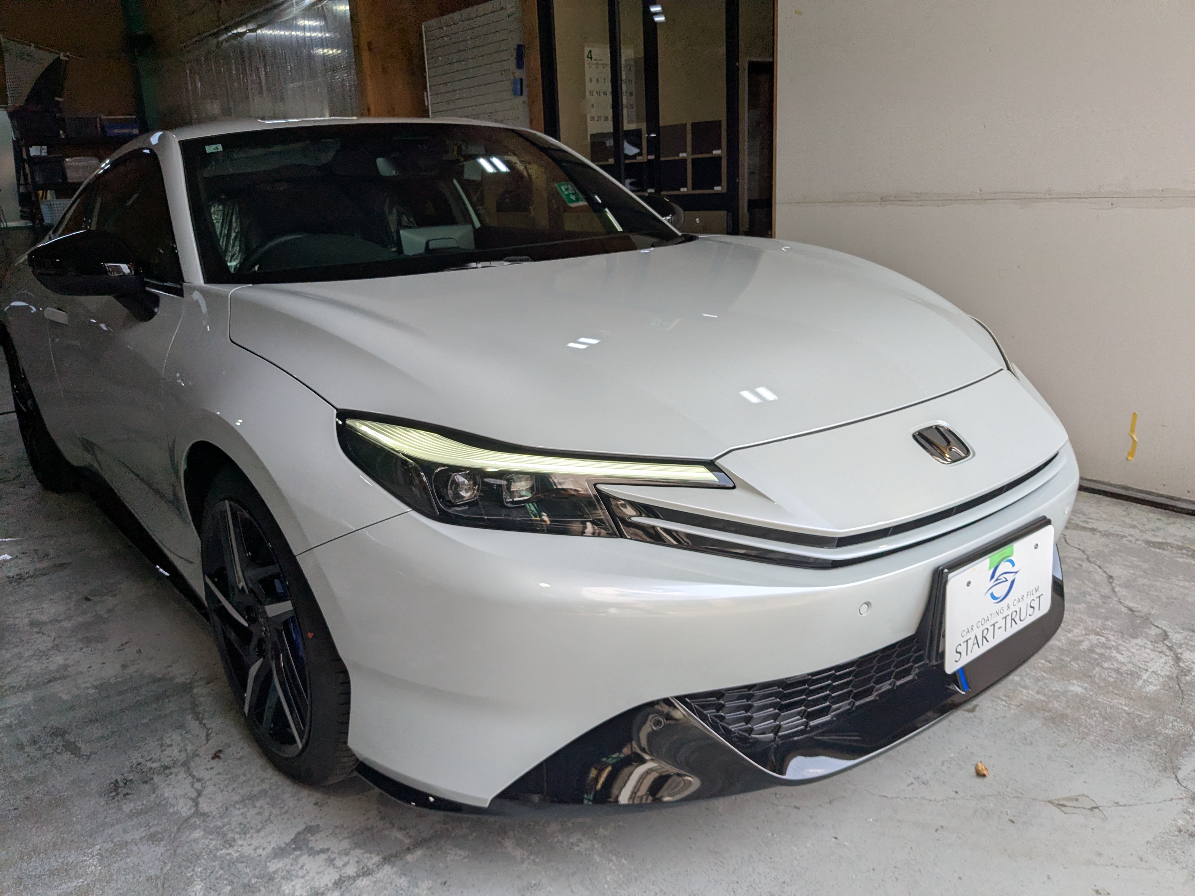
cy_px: 448
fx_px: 932
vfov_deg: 51.4
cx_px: 598
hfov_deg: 65.3
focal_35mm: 27
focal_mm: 4.38
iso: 63
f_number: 1.73
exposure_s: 1/1232
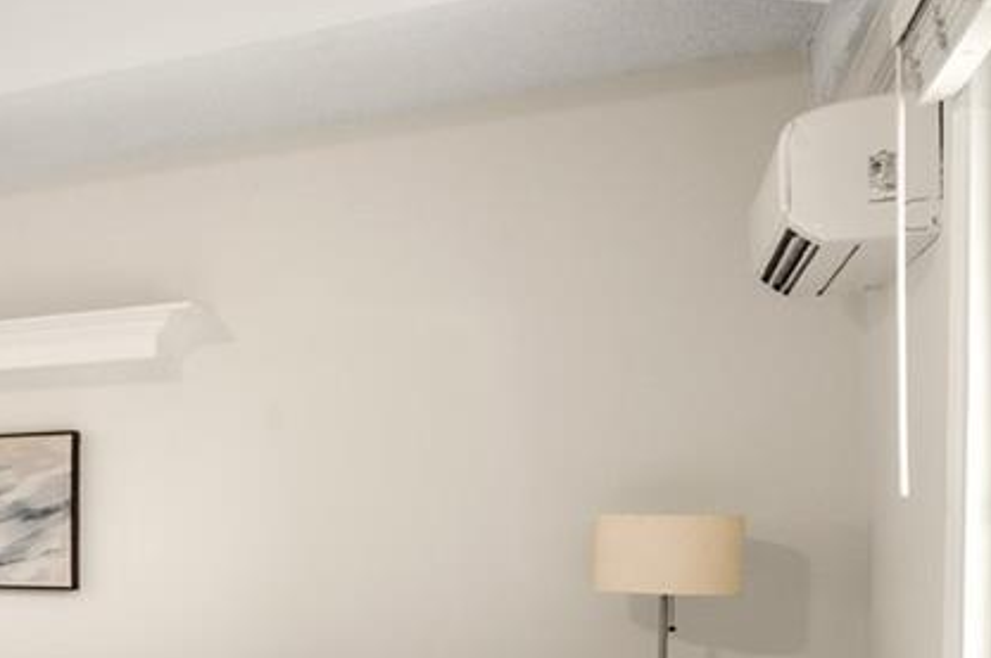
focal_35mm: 46
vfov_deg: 28.4
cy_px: 552
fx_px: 1265
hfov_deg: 22.4
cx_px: -806
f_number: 11
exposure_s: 1/4
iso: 400
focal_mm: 12
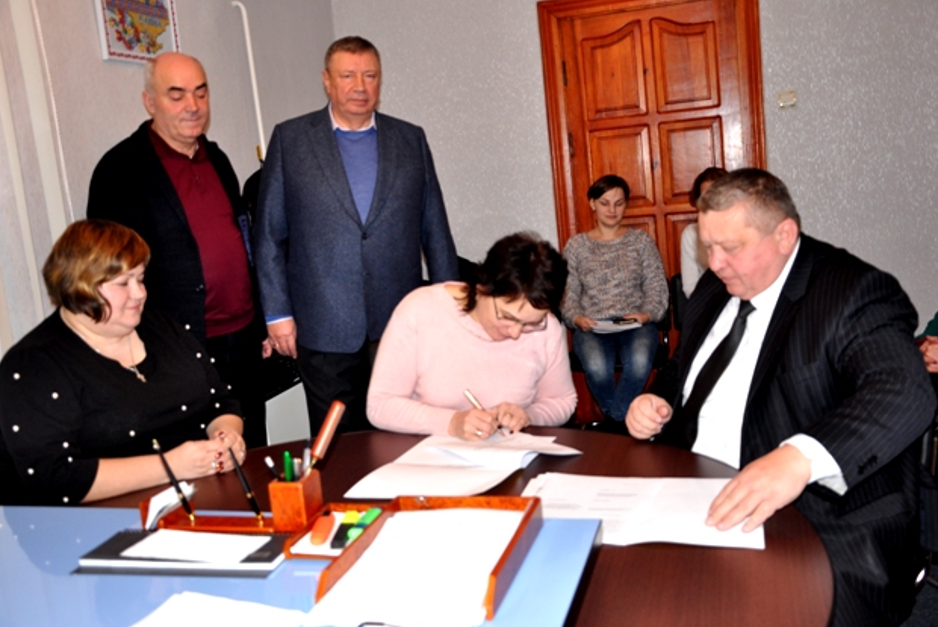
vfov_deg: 38.9
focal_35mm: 34
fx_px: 886
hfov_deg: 55.8
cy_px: 310
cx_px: 475
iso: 400
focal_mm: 22
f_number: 3.8
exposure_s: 1/60
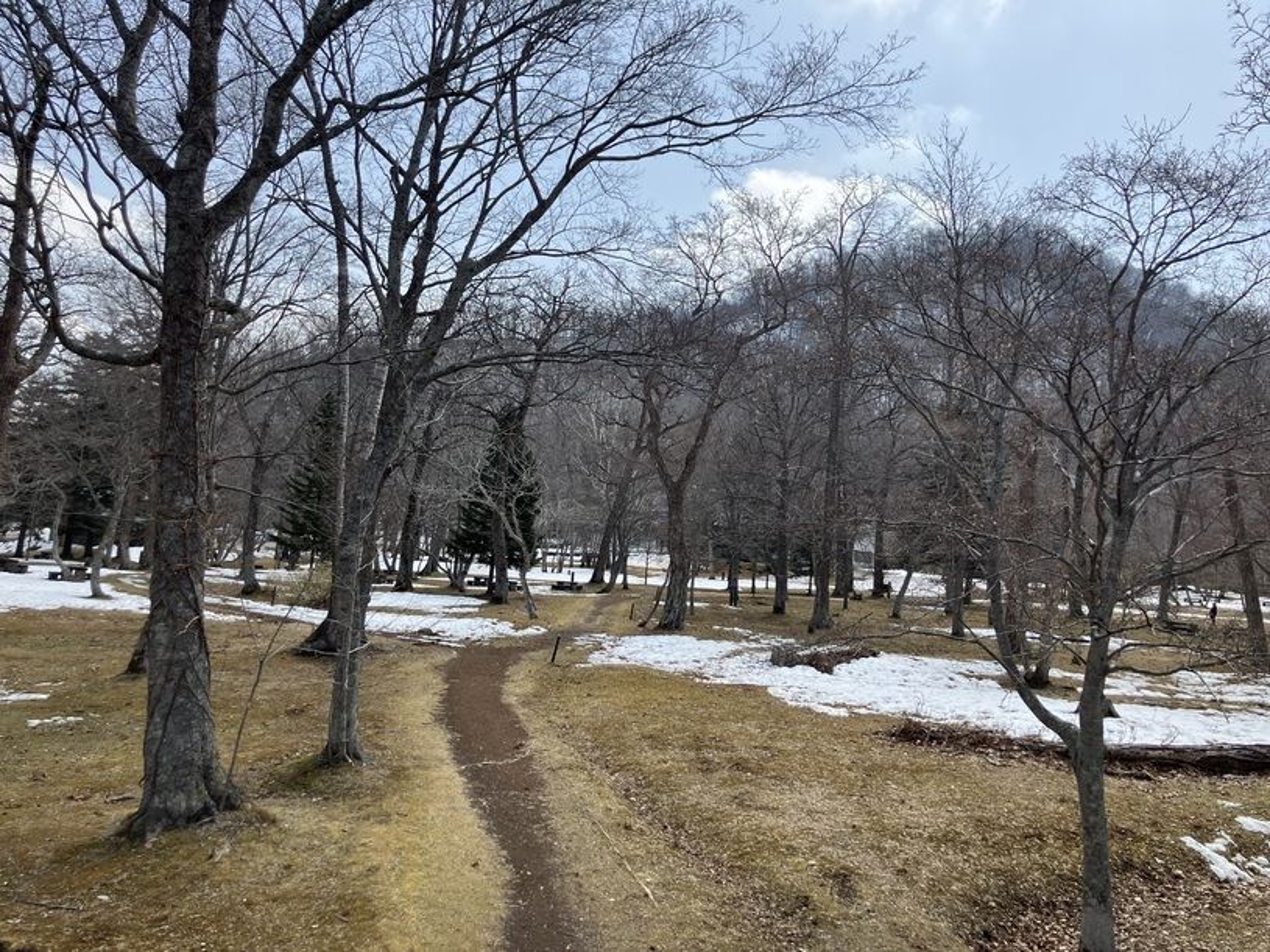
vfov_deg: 49.7
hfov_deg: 63.5
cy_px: 476
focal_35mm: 28
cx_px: 635
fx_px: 1027
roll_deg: -3.9
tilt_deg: +5.8
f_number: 1.8
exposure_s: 1/1517
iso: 32
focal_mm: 3.99
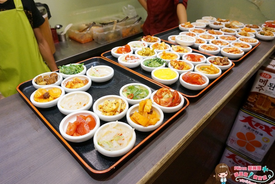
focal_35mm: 25
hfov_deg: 71.5
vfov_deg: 51.3
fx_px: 191
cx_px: 136
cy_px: 92
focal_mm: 16
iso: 1600
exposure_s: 1/100
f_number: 5
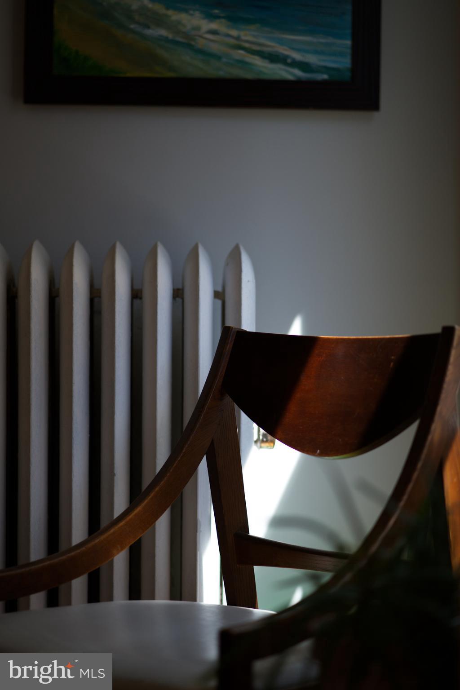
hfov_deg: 16.1
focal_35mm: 85
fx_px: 1629
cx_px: 230
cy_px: 345
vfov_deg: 23.9
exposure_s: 1/800
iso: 320
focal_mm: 85
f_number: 1.8
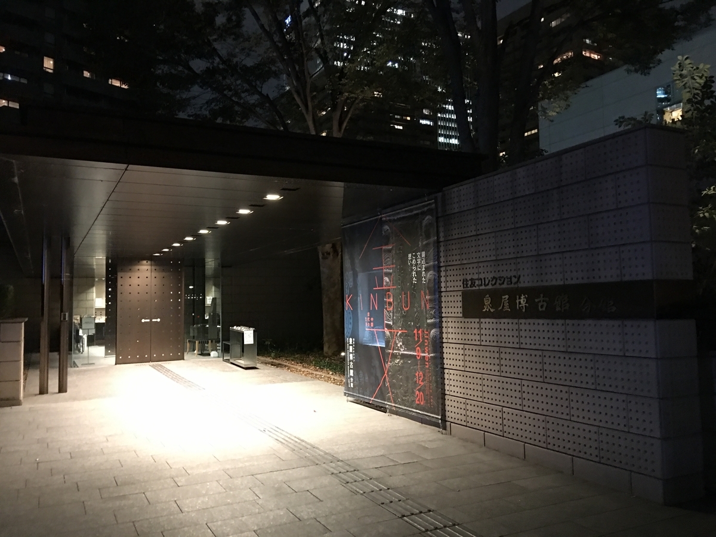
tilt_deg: +4.7
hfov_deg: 61.7
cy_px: 268
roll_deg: +1.2
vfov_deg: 48.2
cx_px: 358
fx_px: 600
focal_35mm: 29
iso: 160
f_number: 2.2
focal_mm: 4.15
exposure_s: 1/4
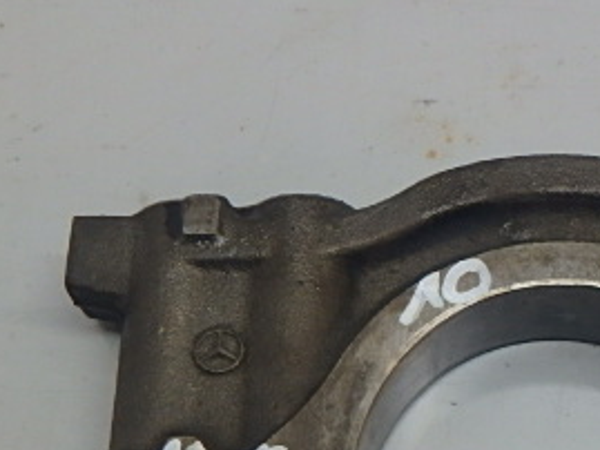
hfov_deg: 27.0
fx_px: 1197
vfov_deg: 21.0
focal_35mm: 69
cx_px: 558
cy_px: 368
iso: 200
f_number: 4.6
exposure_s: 1/40
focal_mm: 5.2
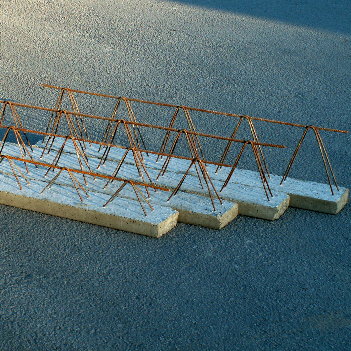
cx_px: 102
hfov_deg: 21.8
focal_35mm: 79
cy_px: 159
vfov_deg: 21.9
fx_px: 906
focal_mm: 10.21
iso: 50
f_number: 5
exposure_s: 1/80
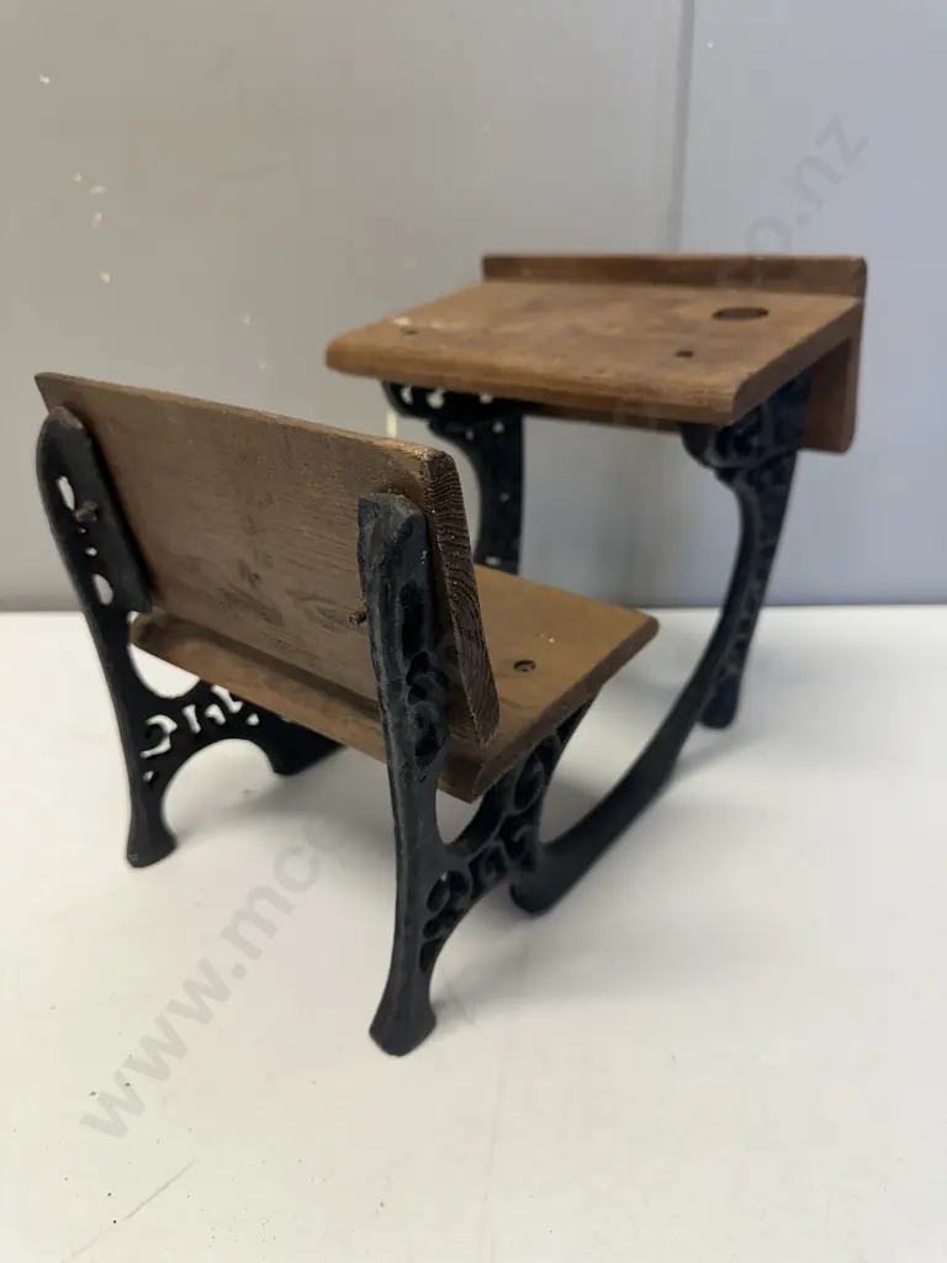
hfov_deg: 56.8
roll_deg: +1.8
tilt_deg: -24.5
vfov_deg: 71.6
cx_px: 474
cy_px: 632
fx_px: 875
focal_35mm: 24
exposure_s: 1/100
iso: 125
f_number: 1.78
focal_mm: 6.86
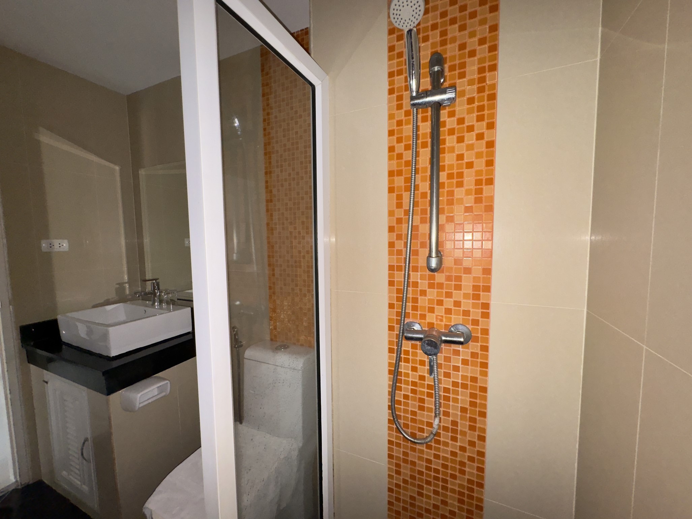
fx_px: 280
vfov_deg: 85.7
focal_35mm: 14
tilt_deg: -4.1
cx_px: 346
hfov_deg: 102.1
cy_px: 260
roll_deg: +0.5
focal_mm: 2.22
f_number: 2.2
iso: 125
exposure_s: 1/40
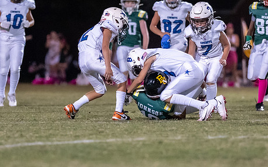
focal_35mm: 399
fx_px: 2912
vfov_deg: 3.3
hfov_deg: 5.3
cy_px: 83
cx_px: 146
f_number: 1.8
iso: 4000
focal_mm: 135
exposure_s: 1/1000
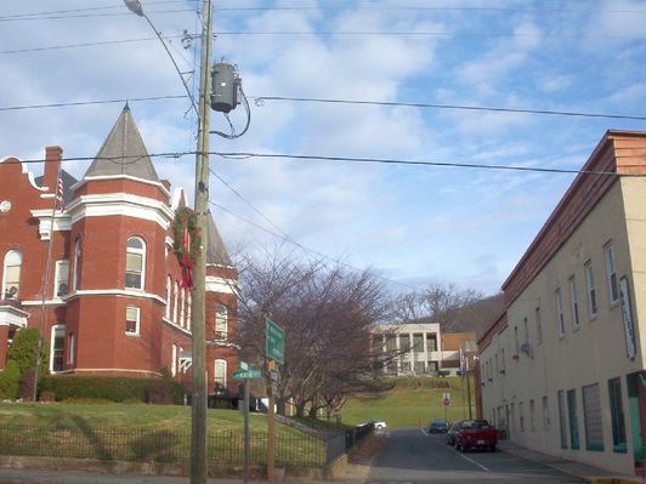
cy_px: 242
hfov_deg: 47.9
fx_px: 728
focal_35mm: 39
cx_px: 323
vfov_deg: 36.8
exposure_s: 1/203
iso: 100
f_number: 8
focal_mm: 6
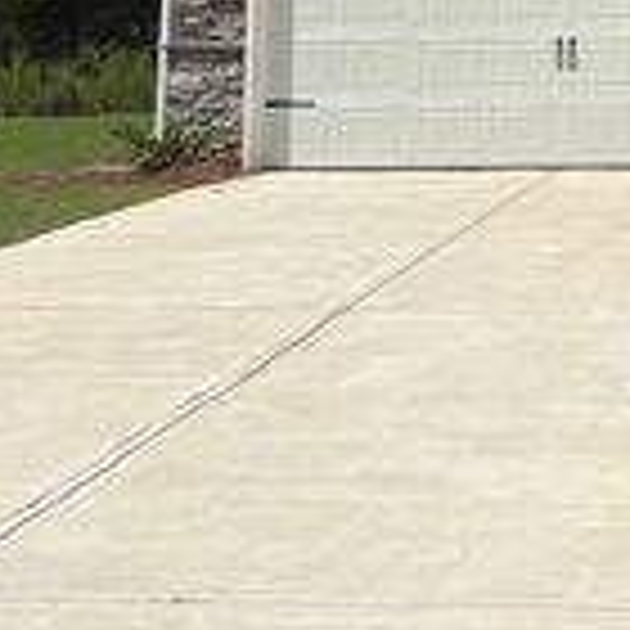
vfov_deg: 19.8
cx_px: 824
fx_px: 1688
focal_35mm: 82
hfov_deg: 19.5
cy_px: -137
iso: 50
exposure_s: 1/7813
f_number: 1.6
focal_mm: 5.96
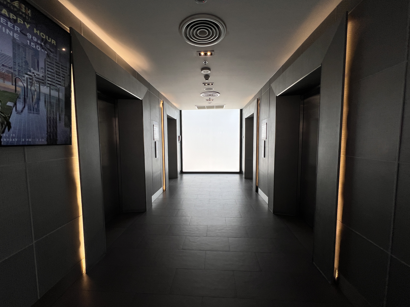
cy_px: 154
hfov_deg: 106.2
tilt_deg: -3.3
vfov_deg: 89.9
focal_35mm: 13
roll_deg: +1.1
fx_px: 154
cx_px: 205
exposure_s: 1/100
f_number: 1.8
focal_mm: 1.57
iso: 32
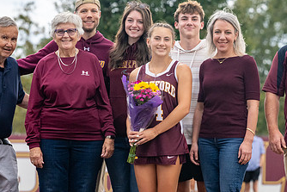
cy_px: 124
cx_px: 165
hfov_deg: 7.6
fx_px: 2153
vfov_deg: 5.1
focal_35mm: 270
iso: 1800
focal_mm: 130
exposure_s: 1/640
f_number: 4.5
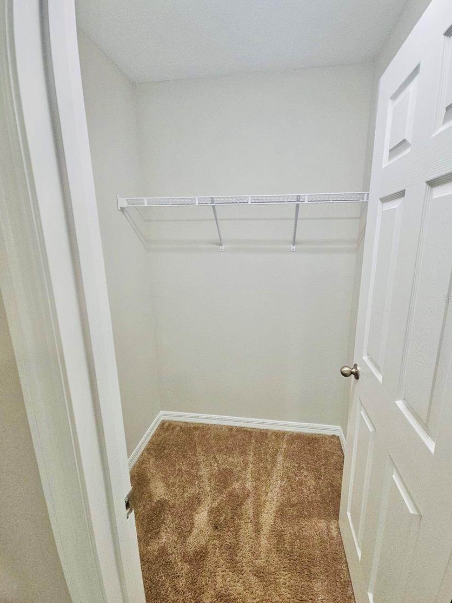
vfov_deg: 102.0
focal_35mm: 14
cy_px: 298
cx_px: 239
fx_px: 244
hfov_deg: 85.6
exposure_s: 1/60.2
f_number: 2.2
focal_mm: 2.2
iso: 85
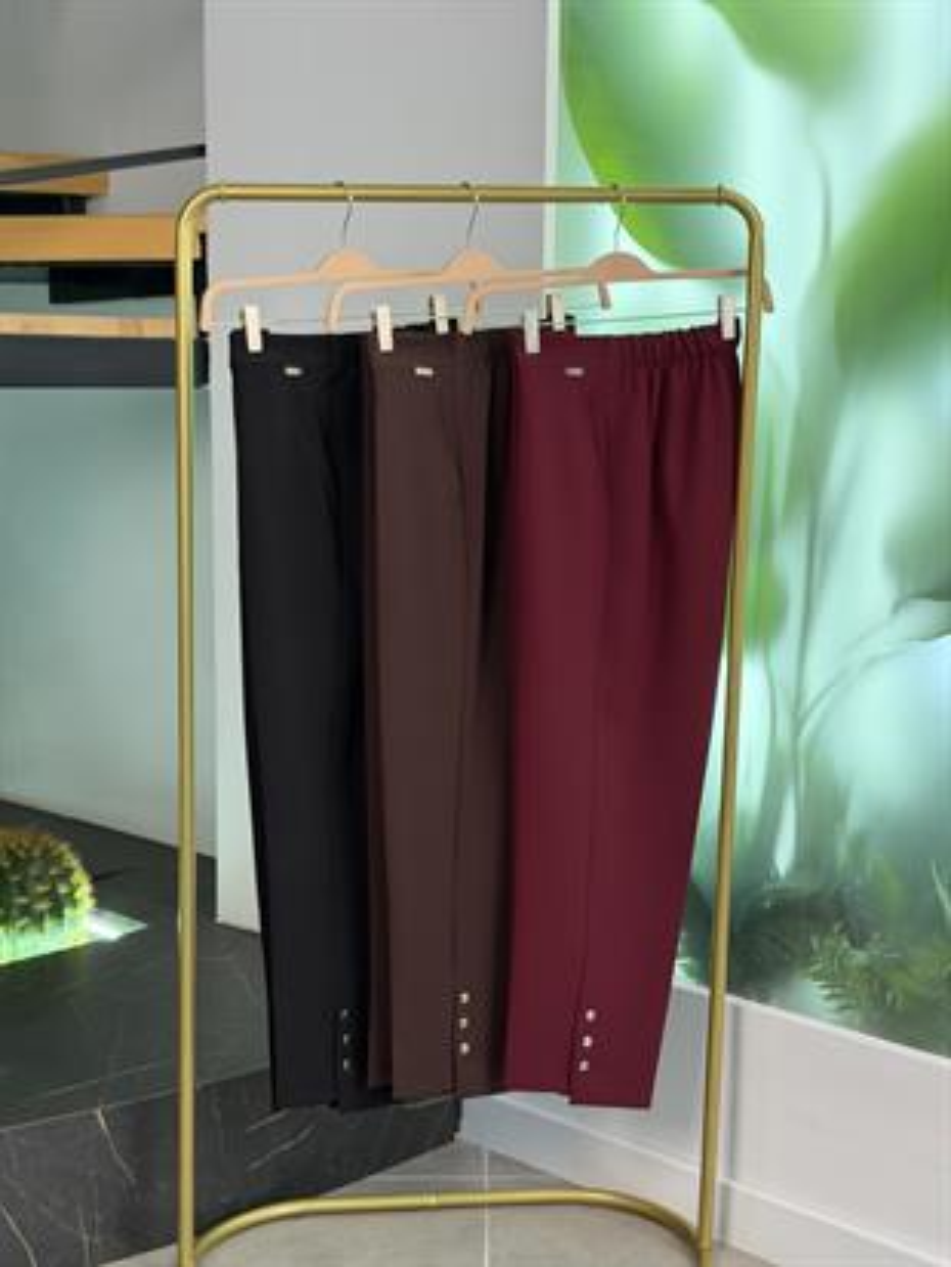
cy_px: 634
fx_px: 1757
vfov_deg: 39.6
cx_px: 476
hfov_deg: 30.3
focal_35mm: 48
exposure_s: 1/162
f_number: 1.78
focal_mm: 6.76
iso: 100
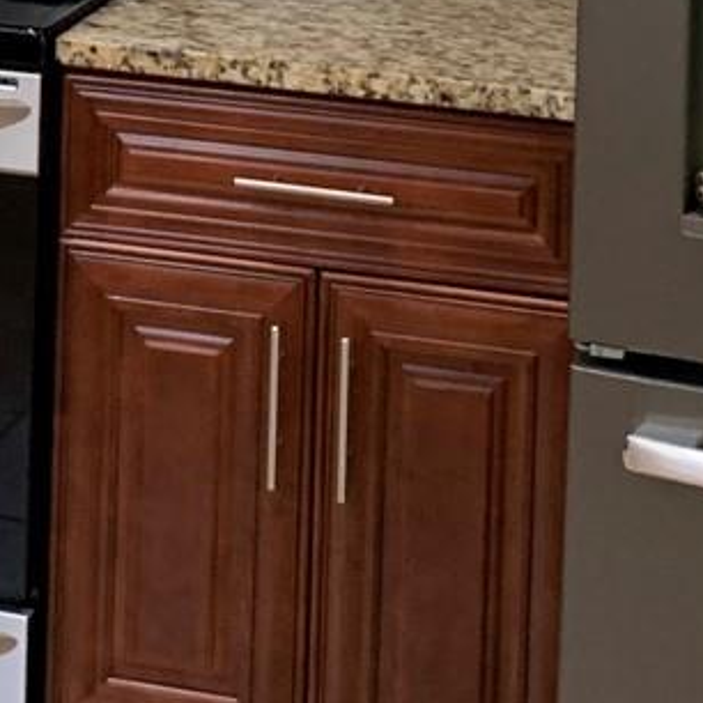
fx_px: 2757
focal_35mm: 120
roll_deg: -1.8
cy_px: -526
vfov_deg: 13.2
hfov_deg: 14.4
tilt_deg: -0.7
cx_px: 71
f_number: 1.8
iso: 160
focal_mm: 4.25
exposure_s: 1/60
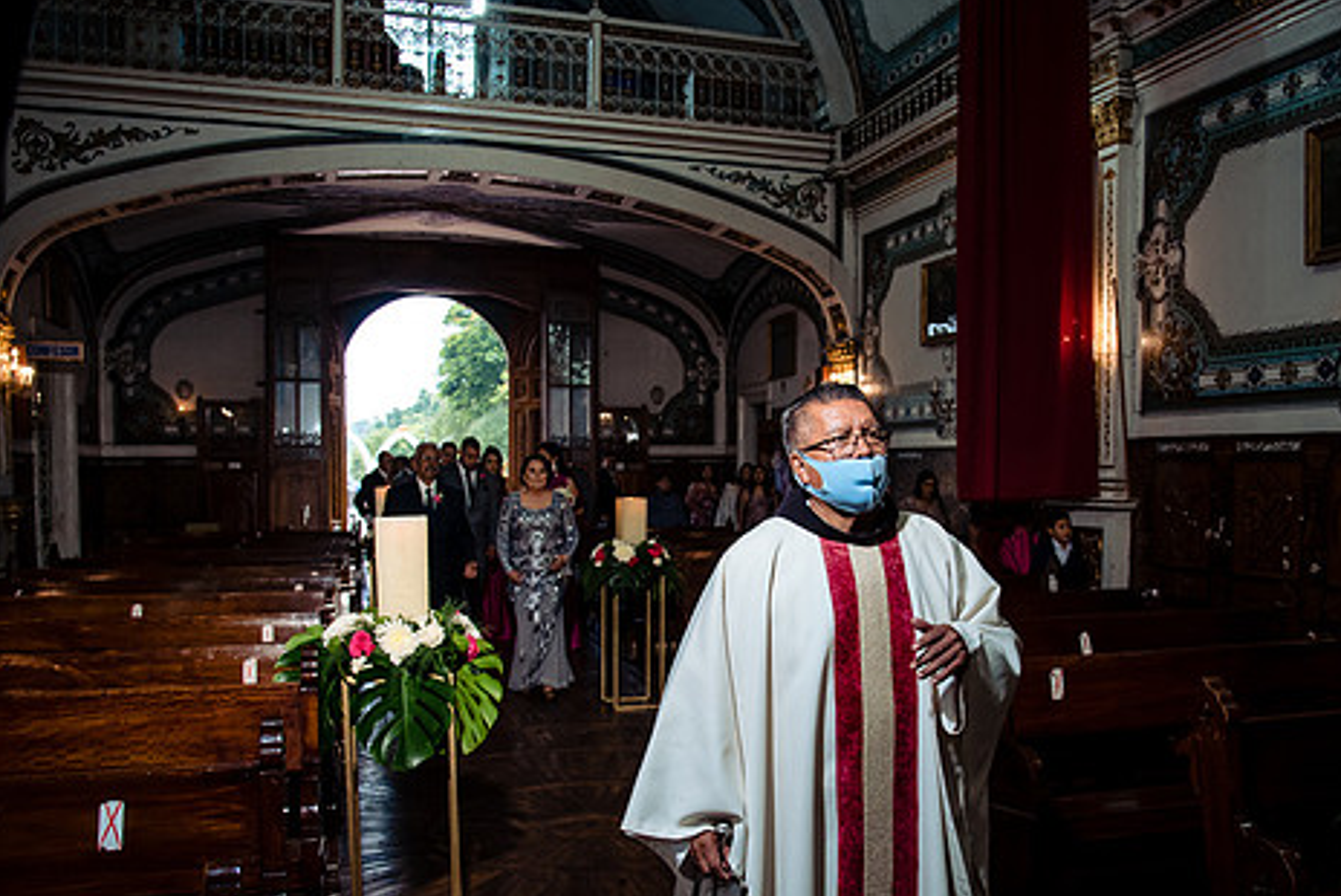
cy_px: 536
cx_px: 777
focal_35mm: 32
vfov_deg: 41.0
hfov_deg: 58.4
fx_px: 1193
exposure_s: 1/160
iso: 1600
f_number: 5.6
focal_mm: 24
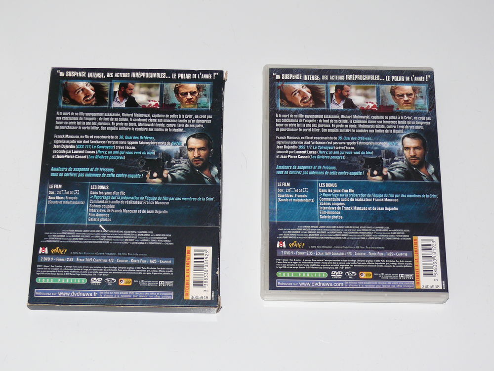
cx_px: 247
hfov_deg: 26.7
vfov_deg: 20.2
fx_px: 1042
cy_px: 186
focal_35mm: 73
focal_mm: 12.2
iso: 100
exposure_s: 1/30
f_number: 3.2
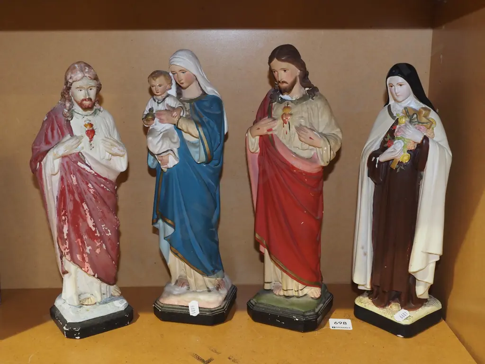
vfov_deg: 36.0
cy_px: 182
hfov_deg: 46.8
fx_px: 560
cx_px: 242
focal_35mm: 40
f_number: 5.6
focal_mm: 20
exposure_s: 1/60
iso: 1600
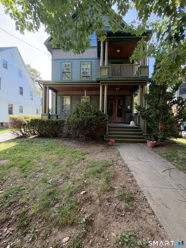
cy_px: 124
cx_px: 93
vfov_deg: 102.1
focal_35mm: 14
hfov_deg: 85.7
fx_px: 100
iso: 100
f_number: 2.2
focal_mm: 2.22
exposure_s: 1/121
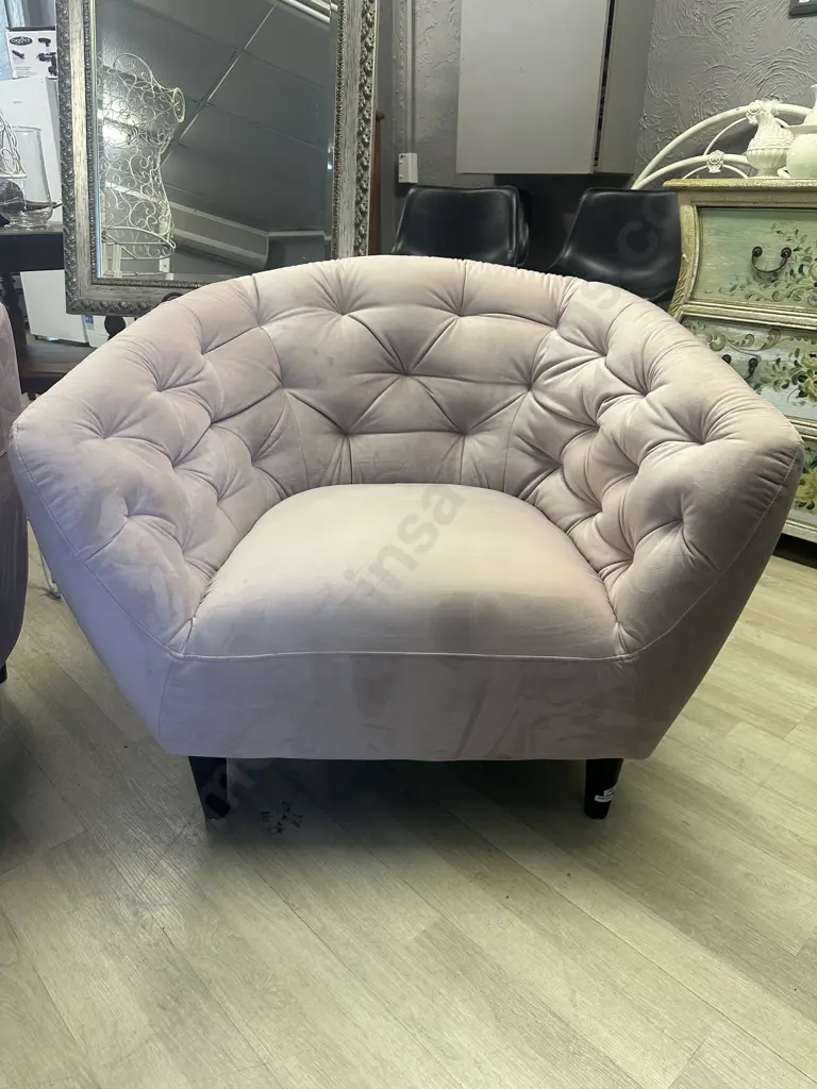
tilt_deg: -24.5
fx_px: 755
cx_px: 408
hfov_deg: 56.8
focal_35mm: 24
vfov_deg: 71.6
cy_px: 544
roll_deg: -0.4
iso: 200
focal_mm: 6.86
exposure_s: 1/100
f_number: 1.78
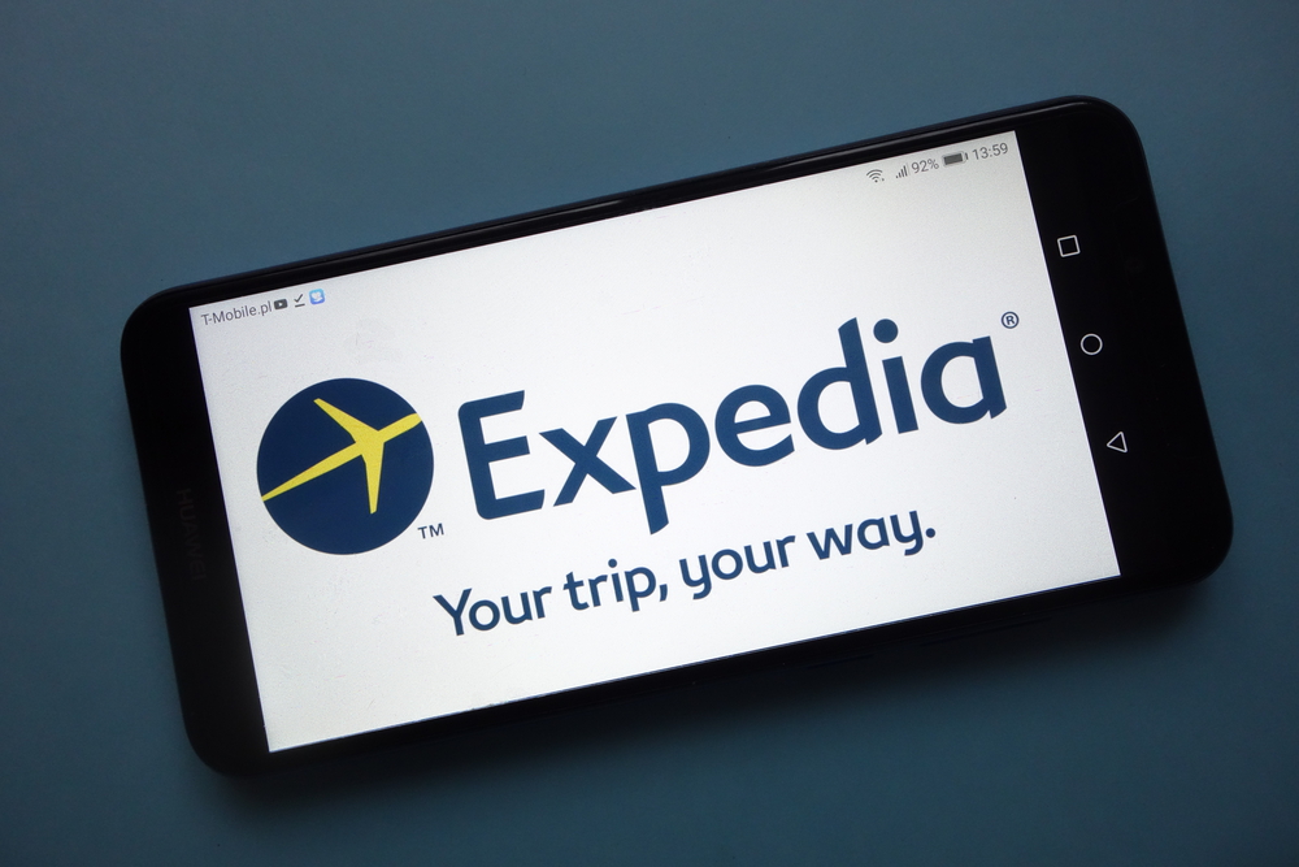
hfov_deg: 65.5
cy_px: 434
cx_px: 650
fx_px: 1010
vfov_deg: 46.4
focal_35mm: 28
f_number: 6.3
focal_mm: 10.4
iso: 800
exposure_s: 1/60
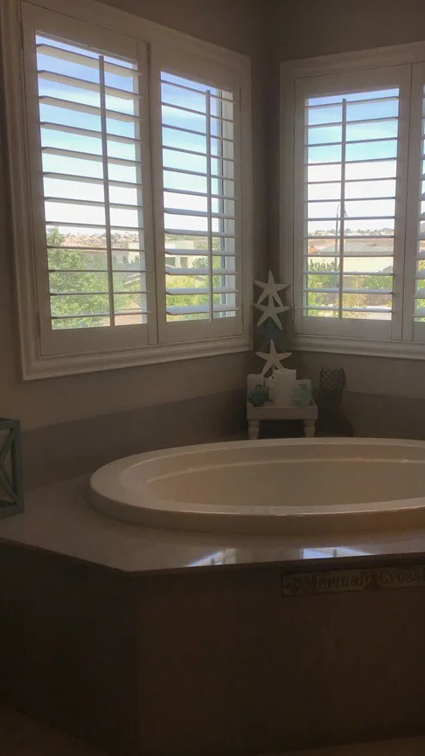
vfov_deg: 50.4
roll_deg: -0.1
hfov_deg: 29.3
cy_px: 413
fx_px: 802
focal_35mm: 40
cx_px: 305
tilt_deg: -10.4
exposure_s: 1/264
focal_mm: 3.3
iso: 25
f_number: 2.4
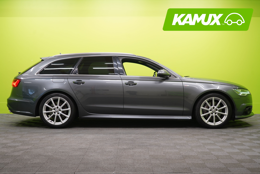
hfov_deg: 41.9
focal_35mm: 47
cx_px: 130
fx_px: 339
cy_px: 87
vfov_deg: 28.6
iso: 400
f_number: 5
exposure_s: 1/25
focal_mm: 47
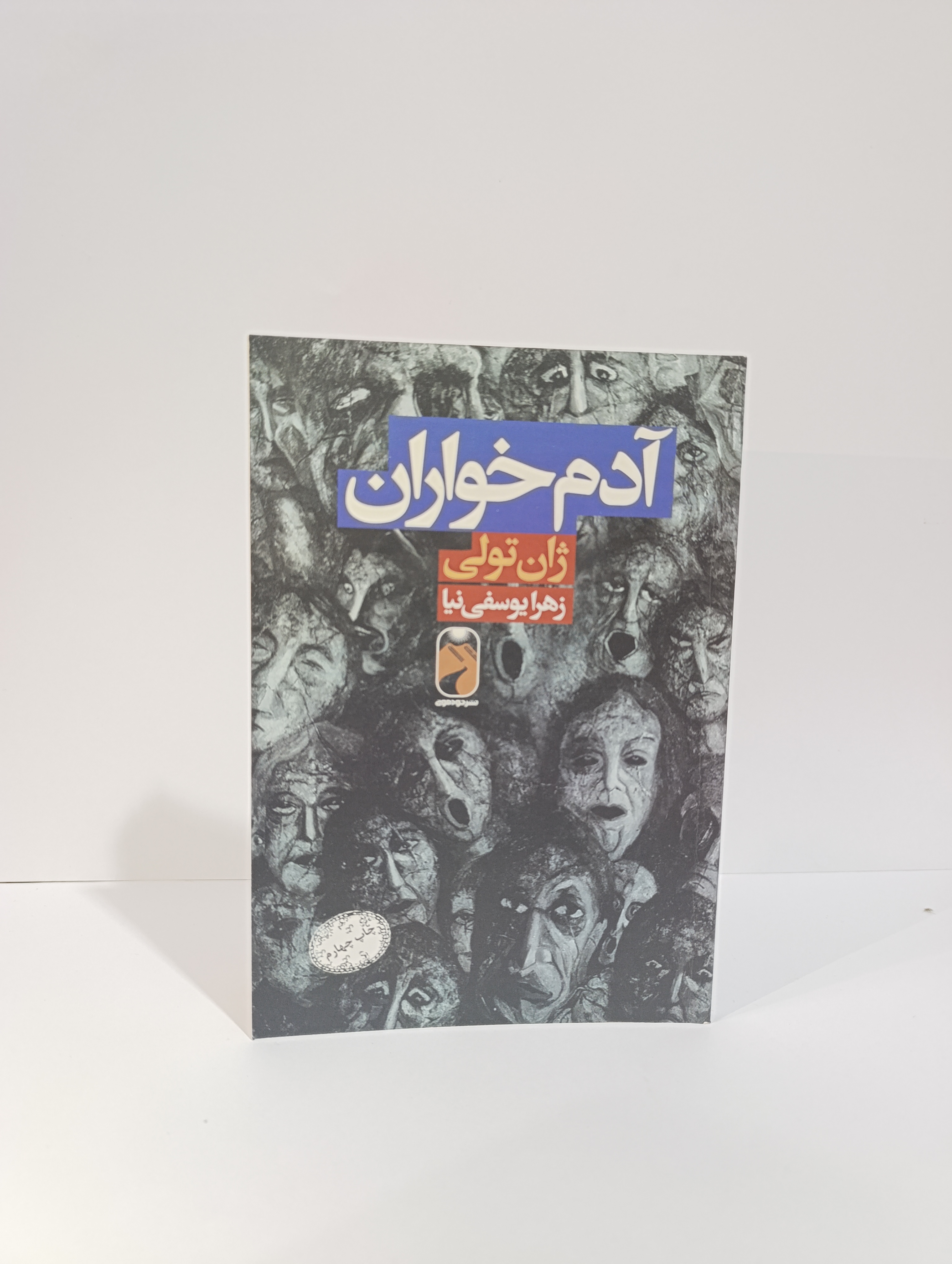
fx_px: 841
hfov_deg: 59.0
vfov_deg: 73.8
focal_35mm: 23
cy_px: 632
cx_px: 476
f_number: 1.6
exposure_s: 1/100
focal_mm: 6.14
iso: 1000
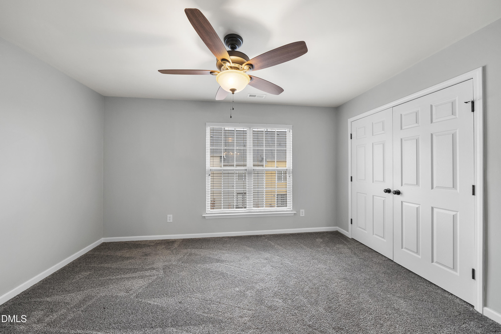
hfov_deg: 112.6
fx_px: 167
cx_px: 250
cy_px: 167
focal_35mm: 12
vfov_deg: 90.1
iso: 800
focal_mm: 12
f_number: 7.1
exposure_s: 1/8
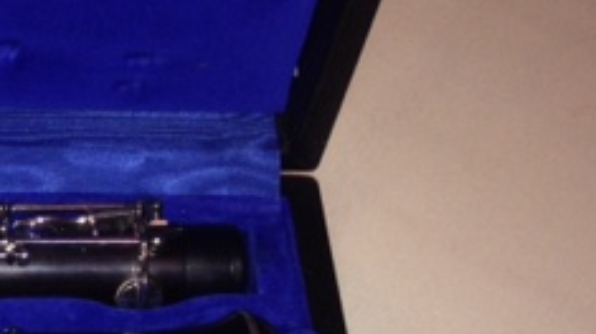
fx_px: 1548
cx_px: -170
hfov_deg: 20.1
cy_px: 266
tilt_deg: -55.4
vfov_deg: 12.3
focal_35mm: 98
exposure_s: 1/16
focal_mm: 4.12
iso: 50
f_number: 2.4
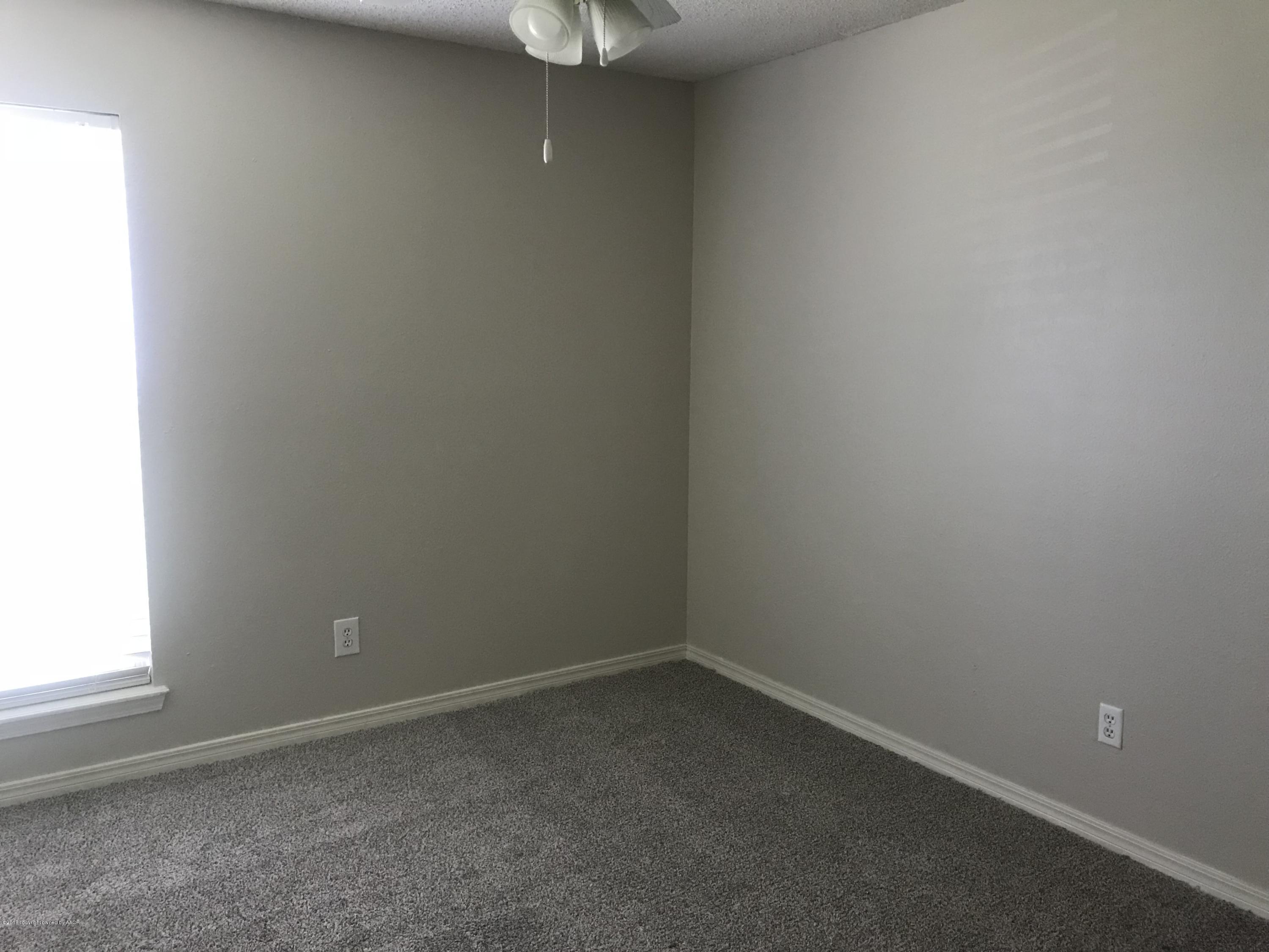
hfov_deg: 63.4
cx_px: 634
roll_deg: -1.2
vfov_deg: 49.7
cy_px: 476
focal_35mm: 28
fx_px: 1026
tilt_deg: -8.4
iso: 64
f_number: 1.8
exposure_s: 1/15
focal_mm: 3.99
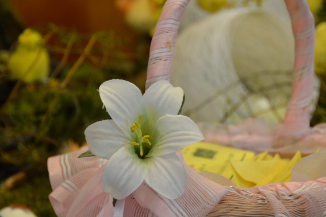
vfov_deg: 9.1
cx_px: 147
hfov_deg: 13.6
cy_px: 103
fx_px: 1368
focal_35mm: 151
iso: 800
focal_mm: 90
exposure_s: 1/40
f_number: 5.3
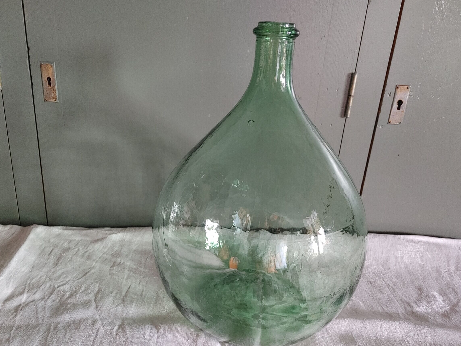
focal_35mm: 29
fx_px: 386
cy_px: 191
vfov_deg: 48.1
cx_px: 229
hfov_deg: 61.7
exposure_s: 1/40
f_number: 1.8
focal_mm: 4.81
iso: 450
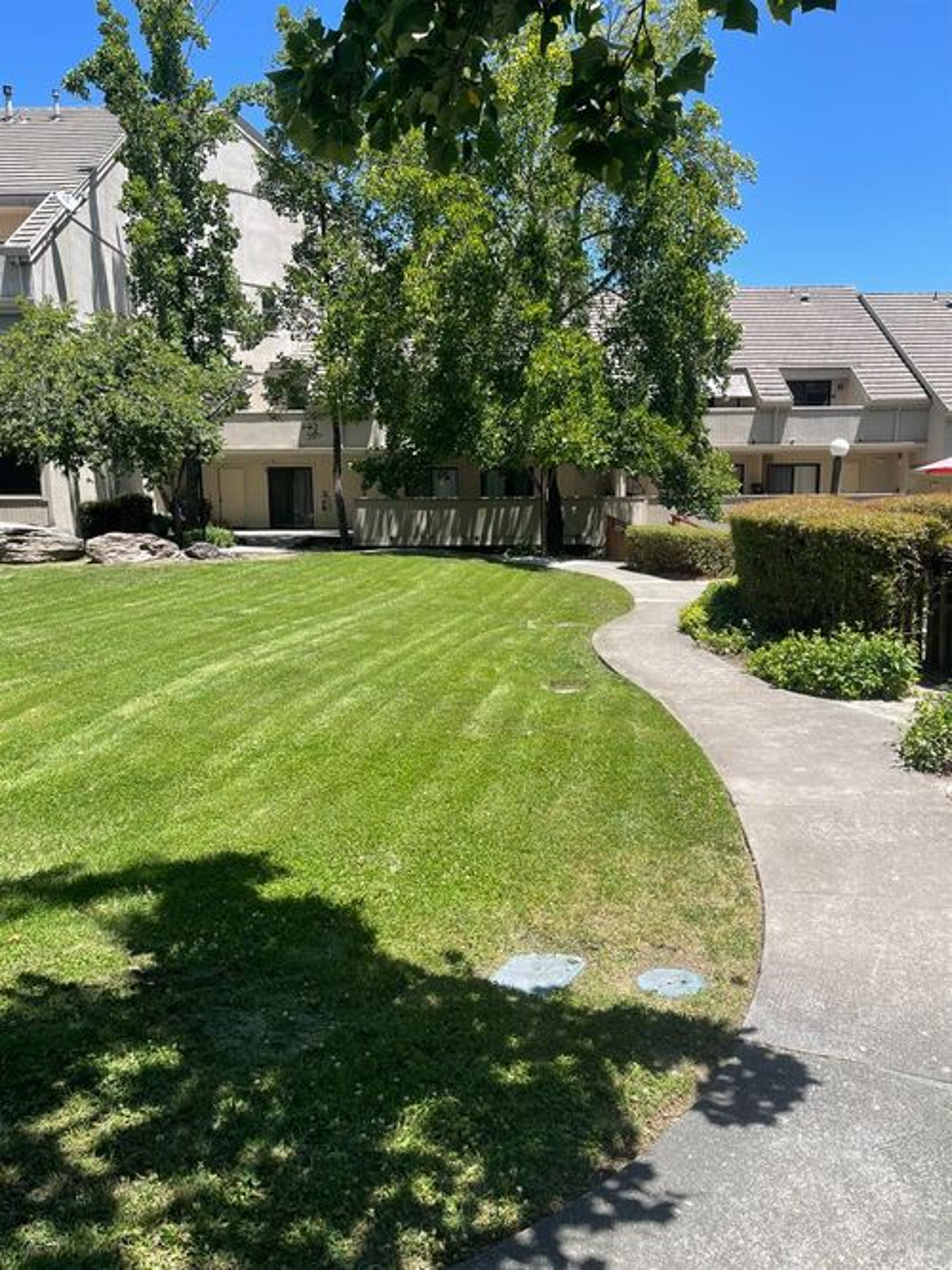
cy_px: 635
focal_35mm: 25
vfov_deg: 69.4
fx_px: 917
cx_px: 476
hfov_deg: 54.9
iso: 32
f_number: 1.6
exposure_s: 1/1339
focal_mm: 5.1
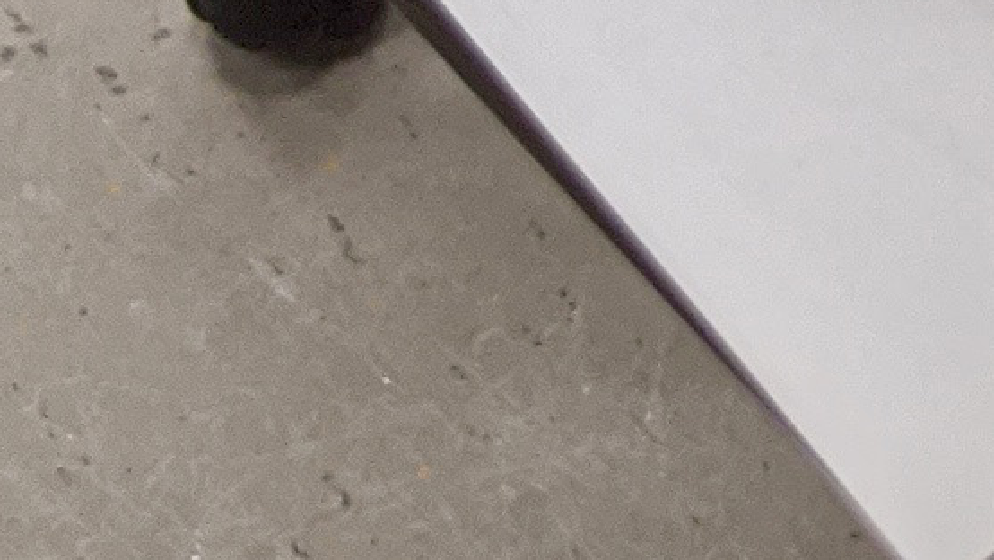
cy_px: -2737
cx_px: 1520
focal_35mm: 214
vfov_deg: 4.4
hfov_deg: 9.8
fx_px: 5642
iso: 109
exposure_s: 1/120
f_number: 1.8
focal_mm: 4.44
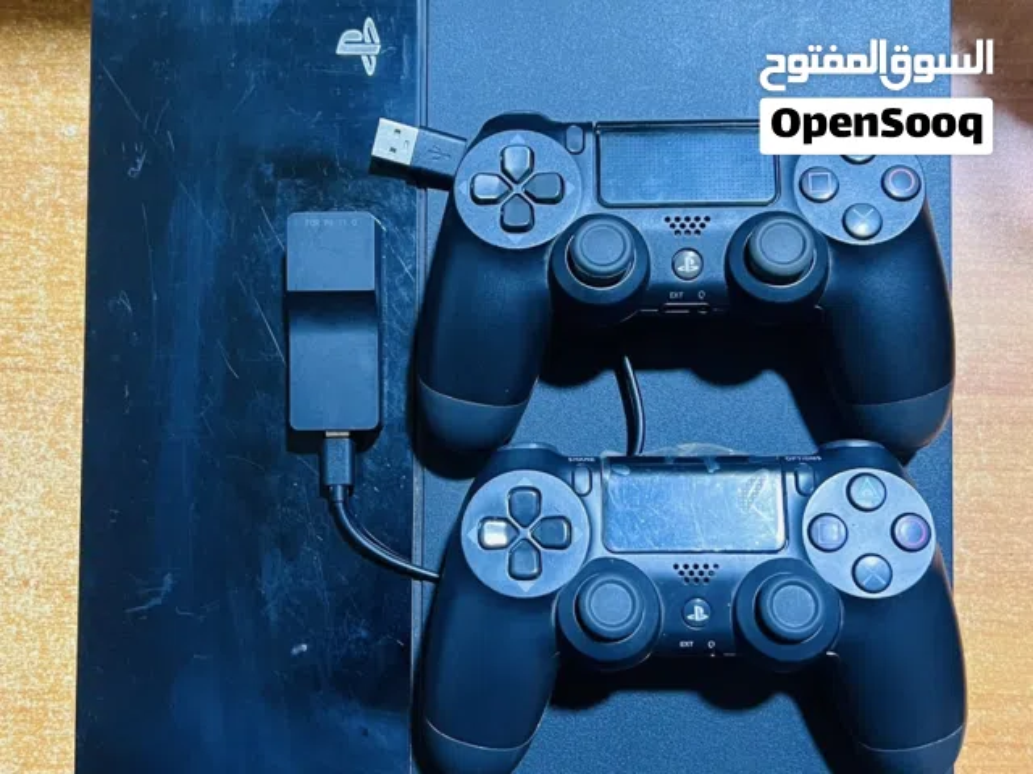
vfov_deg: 53.1
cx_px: 516
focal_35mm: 26
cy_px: 387
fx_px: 776
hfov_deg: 67.3
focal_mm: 5.7
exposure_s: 1/33
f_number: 1.5
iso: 400
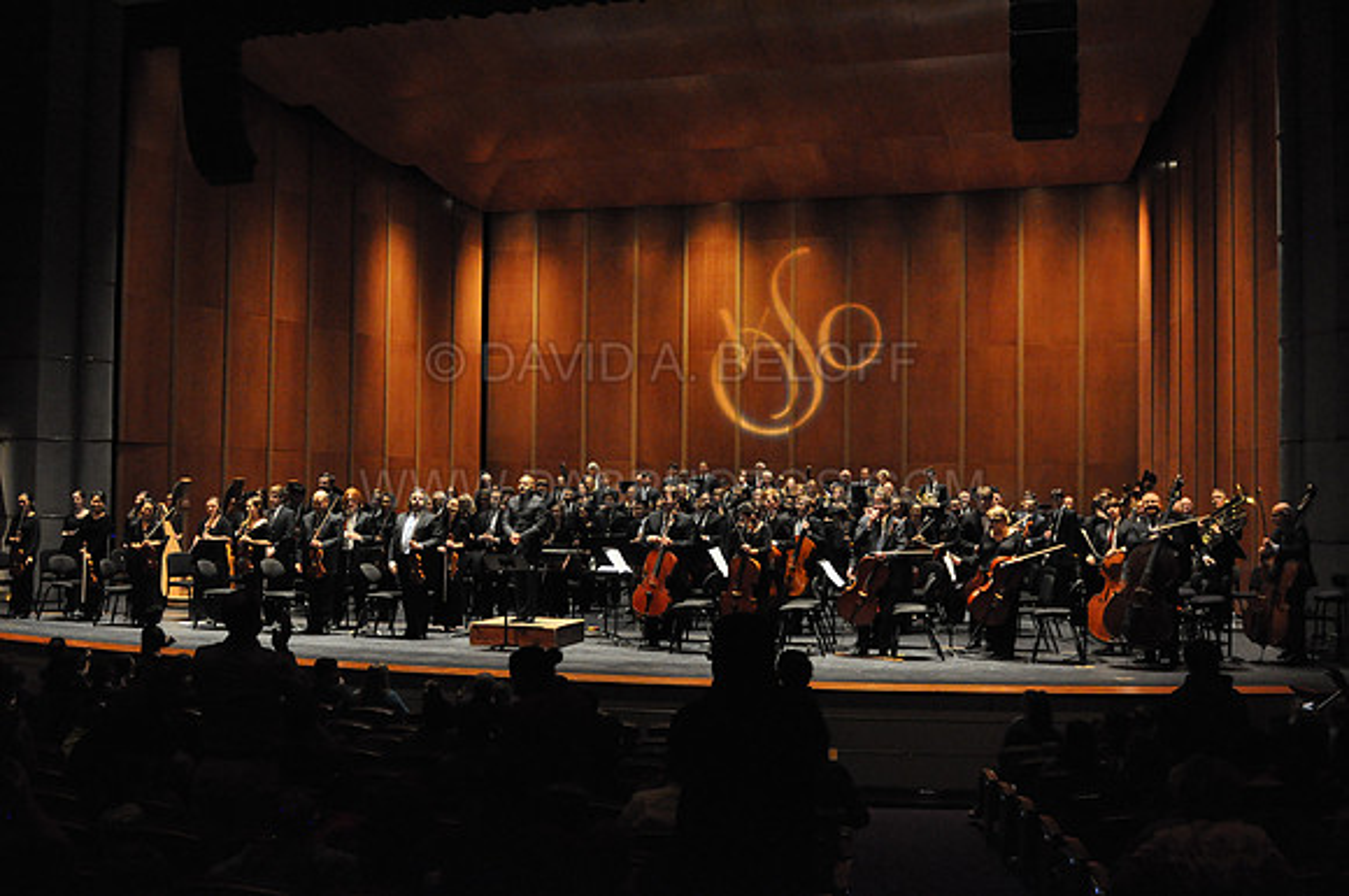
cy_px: 448
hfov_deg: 53.2
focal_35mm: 36
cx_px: 674
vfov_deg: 36.8
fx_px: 1347
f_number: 2.8
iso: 3200
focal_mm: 24
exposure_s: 1/320
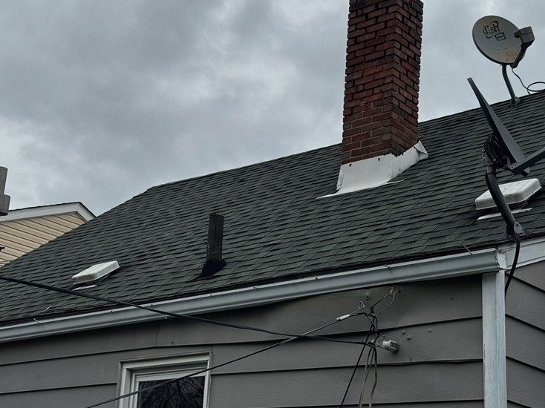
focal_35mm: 67
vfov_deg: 21.9
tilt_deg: +18.2
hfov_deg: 29.0
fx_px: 1055
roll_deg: -3.8
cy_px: 214
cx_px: 238
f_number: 1.78
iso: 64
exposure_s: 1/5376
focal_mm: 6.76
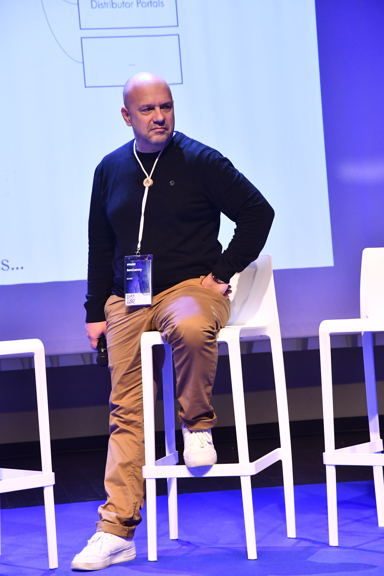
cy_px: 288
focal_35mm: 120
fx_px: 1920
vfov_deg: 17.1
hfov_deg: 11.4
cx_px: 192
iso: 2000
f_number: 5.6
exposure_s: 1/60
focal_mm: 80
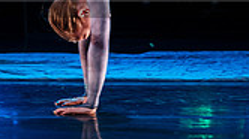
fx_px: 4591
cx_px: 224
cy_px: -94
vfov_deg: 1.7
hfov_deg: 3.1
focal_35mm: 696
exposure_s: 1/500
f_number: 2.8
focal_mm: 187
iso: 1250
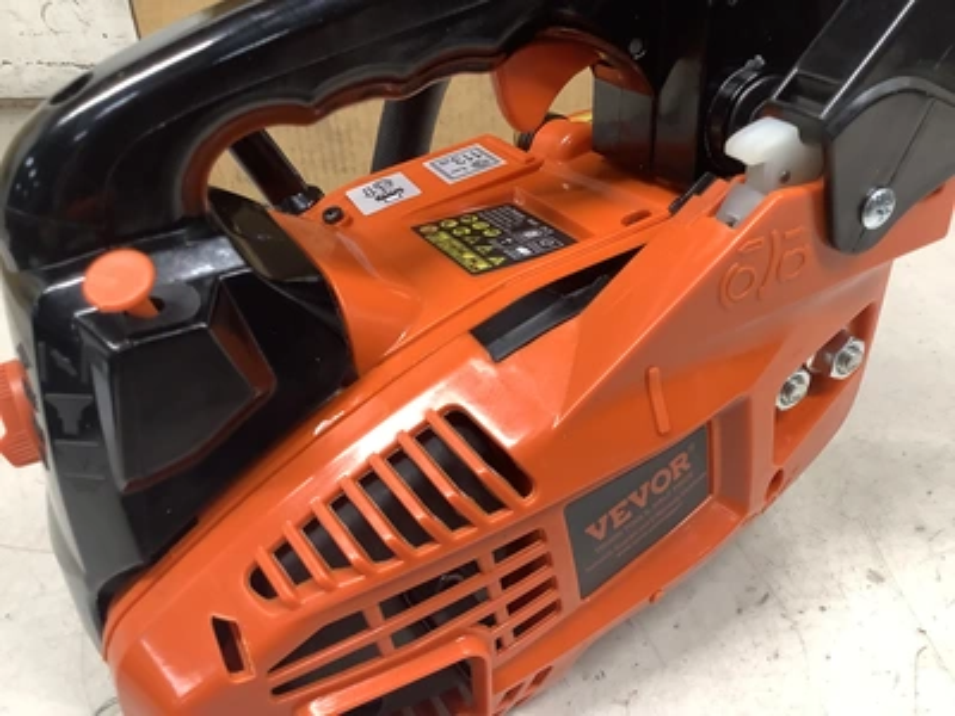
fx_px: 855
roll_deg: +3.4
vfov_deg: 45.4
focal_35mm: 31
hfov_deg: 58.4
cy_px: 358
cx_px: 478
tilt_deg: -31.6
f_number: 2.4
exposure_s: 1/60
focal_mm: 3.3
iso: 125
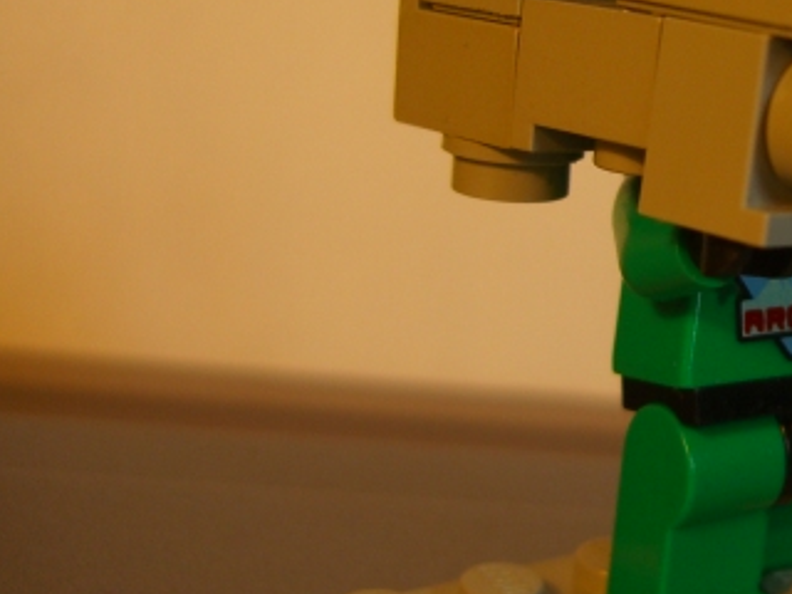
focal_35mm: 76
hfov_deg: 24.7
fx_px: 1739
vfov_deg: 19.4
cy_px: 243
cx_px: 760
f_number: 2.8
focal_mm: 7.9
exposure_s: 1/80
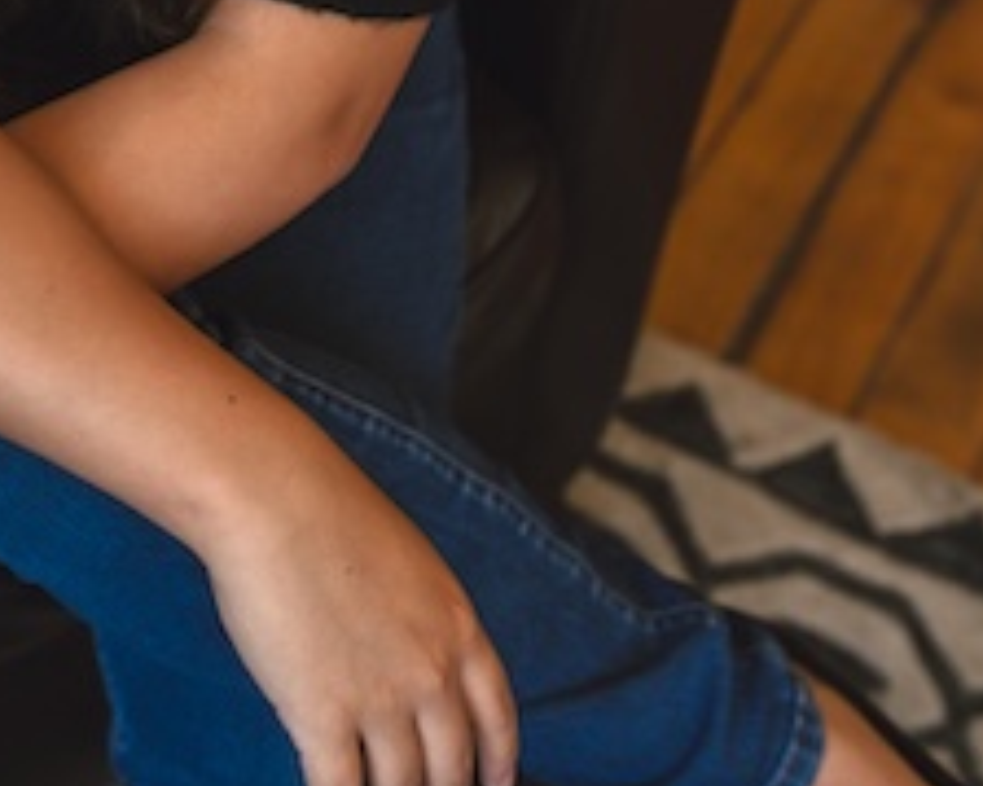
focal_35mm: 94
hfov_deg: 20.0
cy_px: -448
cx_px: 103
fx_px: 2734
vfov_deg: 15.0
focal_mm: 35
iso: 640
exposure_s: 1/320
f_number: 3.5
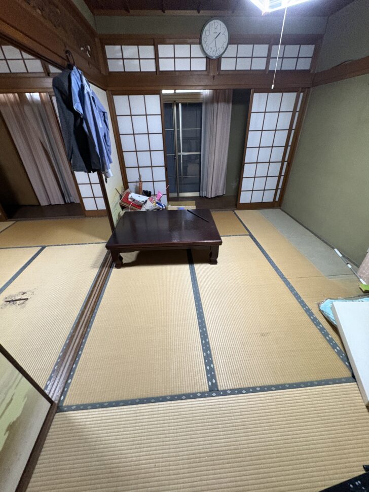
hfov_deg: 85.7
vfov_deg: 102.1
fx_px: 199
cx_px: 184
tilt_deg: -29.7
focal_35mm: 14
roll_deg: -0.2
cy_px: 246
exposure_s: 1/60
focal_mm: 2.22
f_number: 2.2
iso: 640
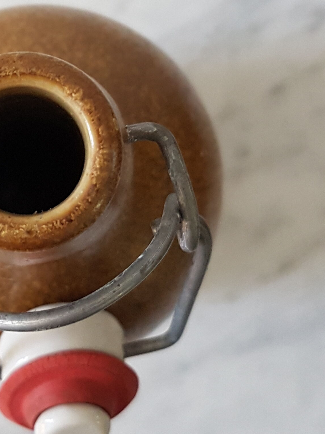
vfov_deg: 28.0
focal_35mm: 69
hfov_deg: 21.0
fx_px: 864
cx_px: 47
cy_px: 137
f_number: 1.7
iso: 160
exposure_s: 1/50
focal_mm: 4.2
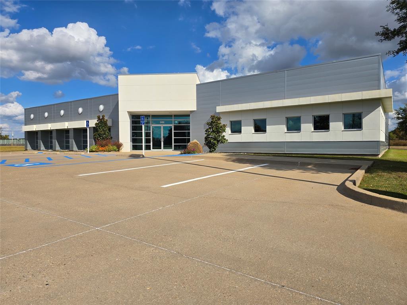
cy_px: 152
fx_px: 270
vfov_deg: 58.9
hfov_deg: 73.9
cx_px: 204
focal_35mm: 23
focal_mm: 6.3
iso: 12
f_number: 1.7
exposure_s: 1/1391
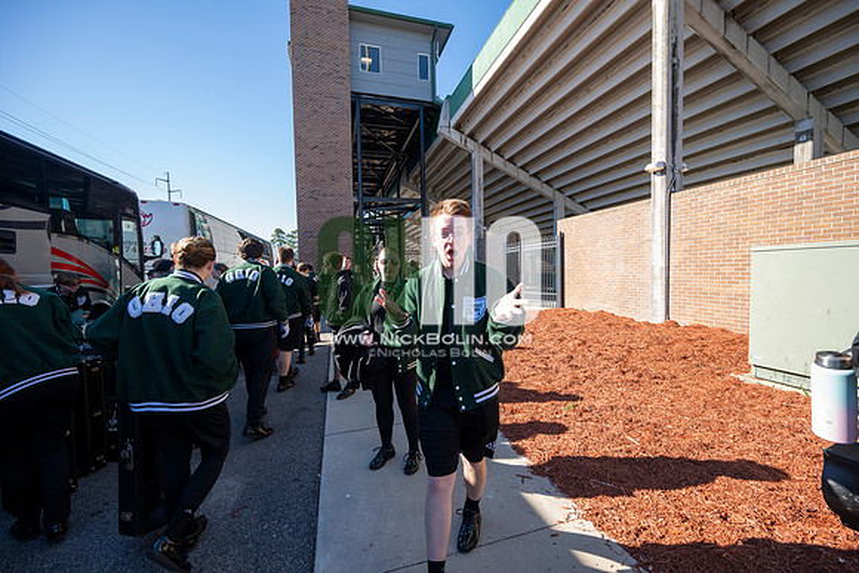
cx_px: 430
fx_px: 334
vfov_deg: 81.2
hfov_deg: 104.2
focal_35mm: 14
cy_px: 286
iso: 1250
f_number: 5
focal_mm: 14
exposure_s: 1/2000
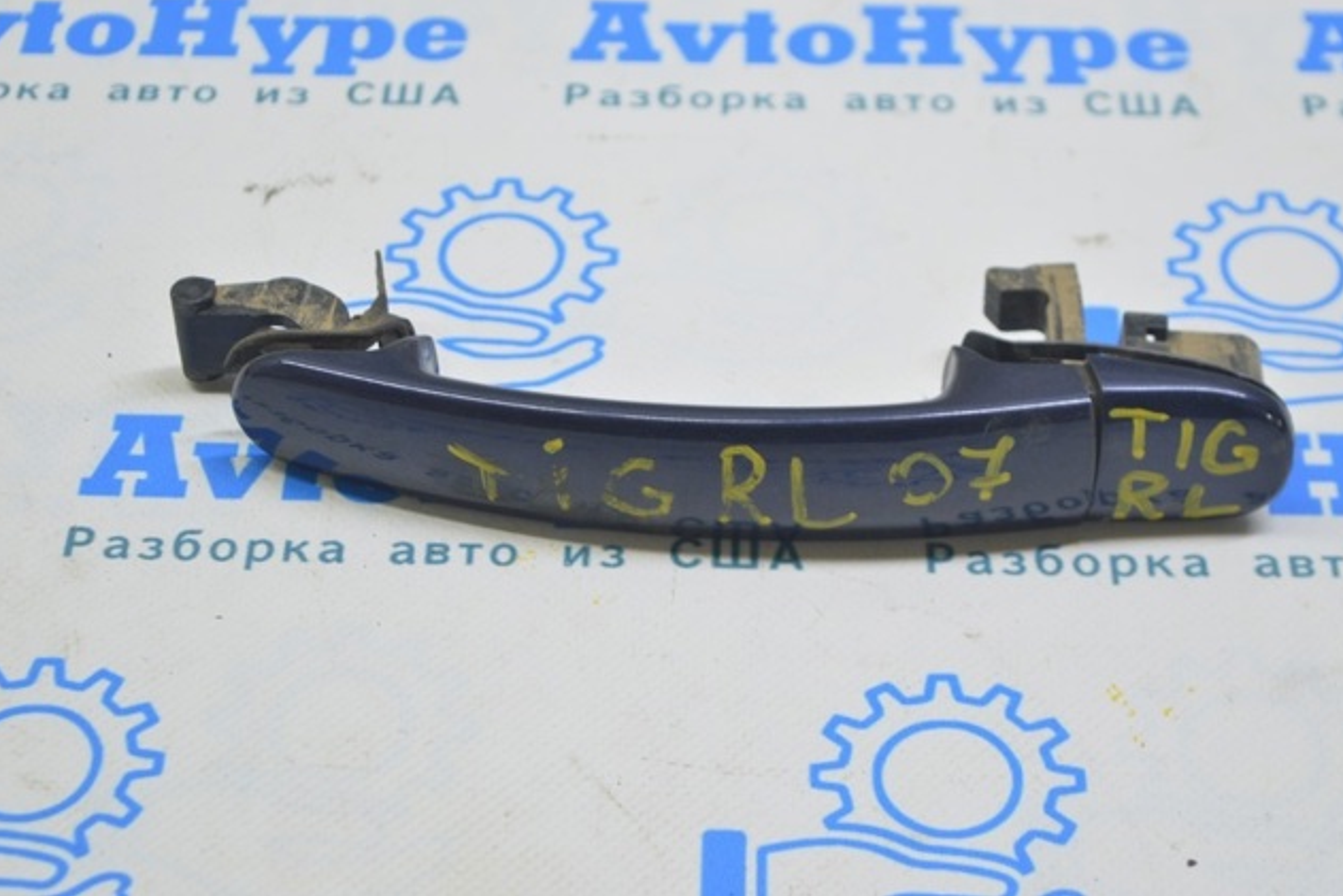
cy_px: 446
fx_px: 2948
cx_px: 673
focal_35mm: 79
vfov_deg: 17.3
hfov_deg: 25.7
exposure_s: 1/20
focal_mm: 52
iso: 400
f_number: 5.6
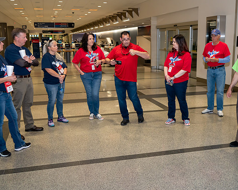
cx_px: 130
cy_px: 95
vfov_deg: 37.3
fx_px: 282
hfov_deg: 45.7
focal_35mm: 40
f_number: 5
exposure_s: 1/160
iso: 3200
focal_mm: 35
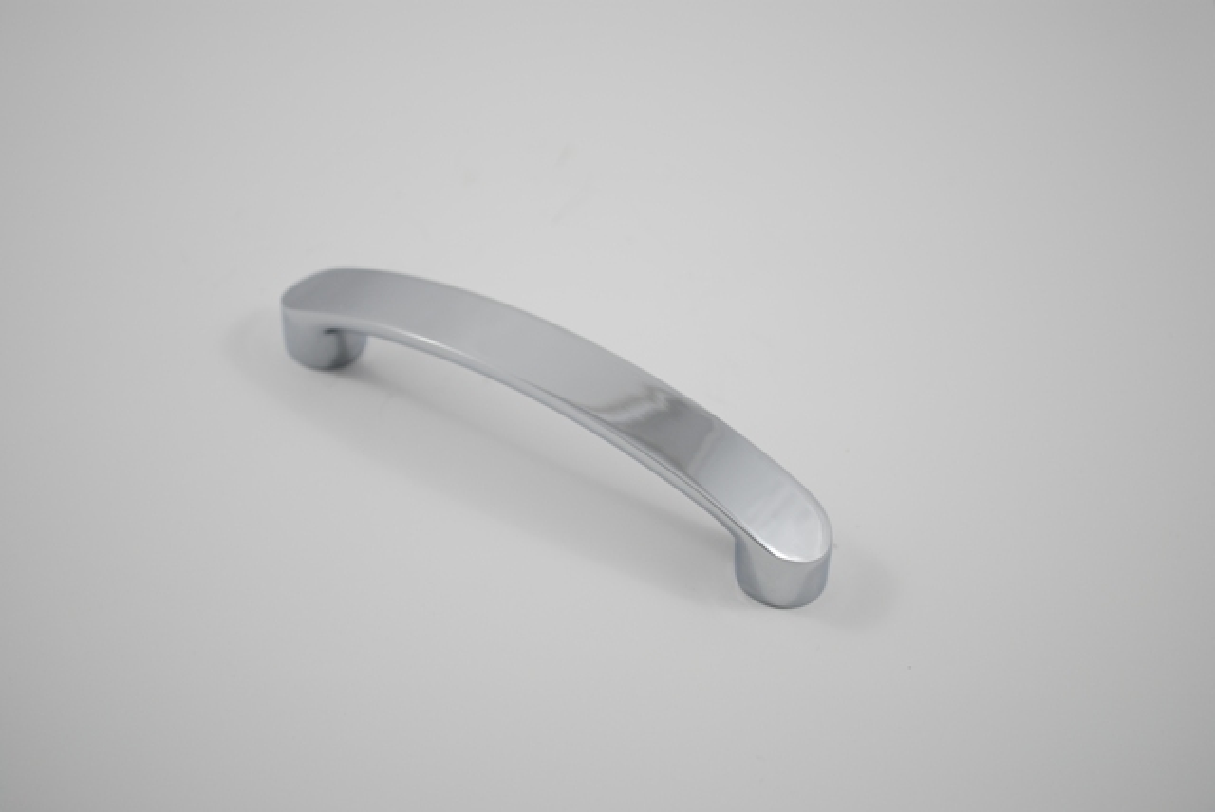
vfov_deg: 20.7
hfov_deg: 30.5
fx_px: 2229
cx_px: 608
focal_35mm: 66
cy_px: 406
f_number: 5.3
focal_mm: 44
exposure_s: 1/30
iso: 100
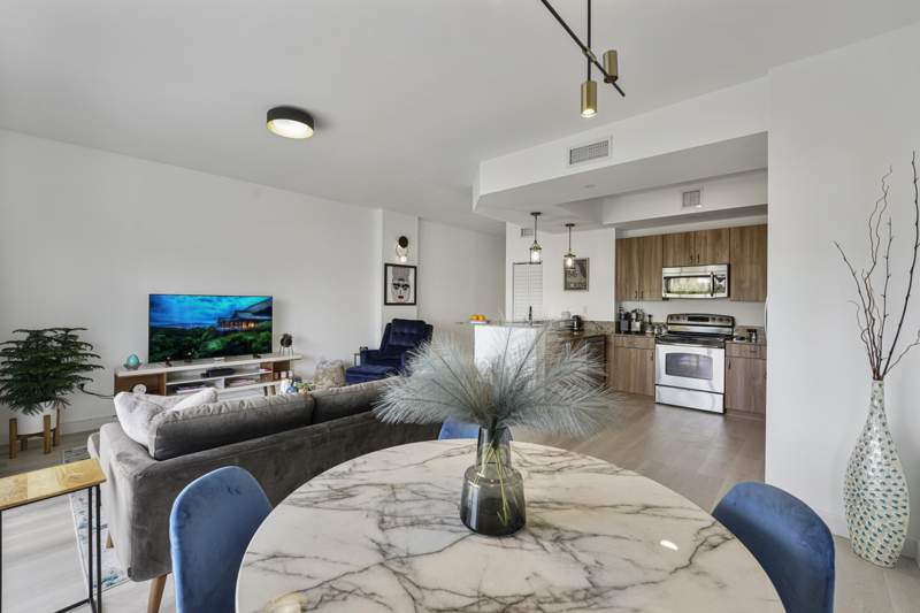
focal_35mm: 14
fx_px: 358
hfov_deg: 104.3
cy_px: 306
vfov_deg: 81.2
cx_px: 460
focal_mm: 14
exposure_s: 1/8
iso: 250
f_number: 8
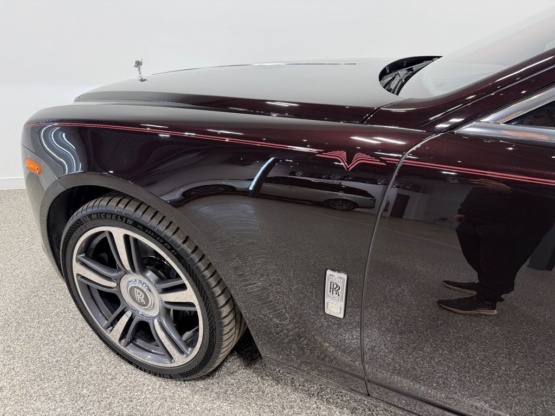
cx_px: 278
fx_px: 385
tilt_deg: -26.7
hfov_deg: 71.6
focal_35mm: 24
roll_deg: -0.8
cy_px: 208
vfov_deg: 56.8
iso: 125
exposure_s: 1/120
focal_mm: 6.76
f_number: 1.78
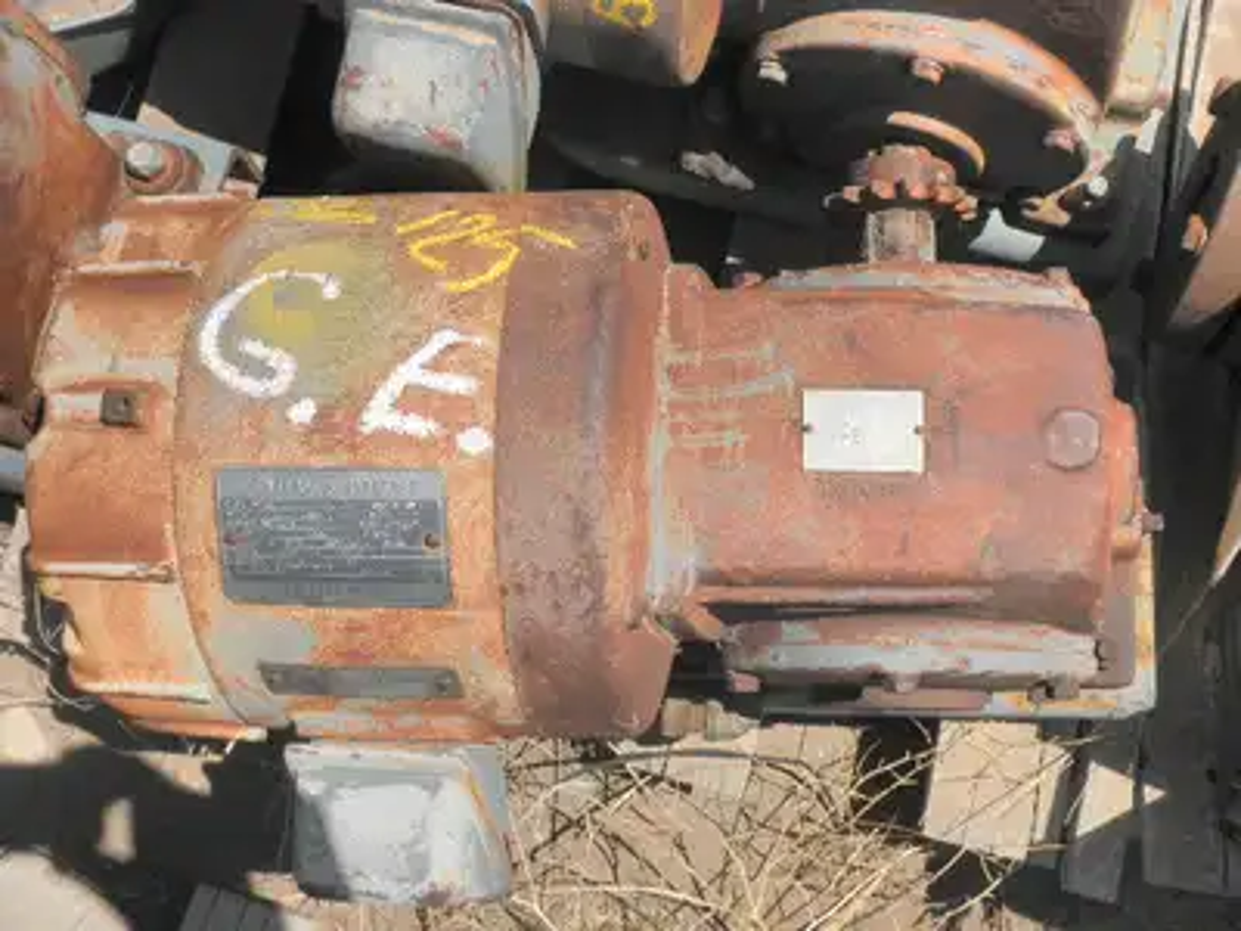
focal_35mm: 44
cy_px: 466
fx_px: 1577
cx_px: 620
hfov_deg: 42.9
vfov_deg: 32.9
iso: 64
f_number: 9.6
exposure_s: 1/160
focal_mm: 7.9
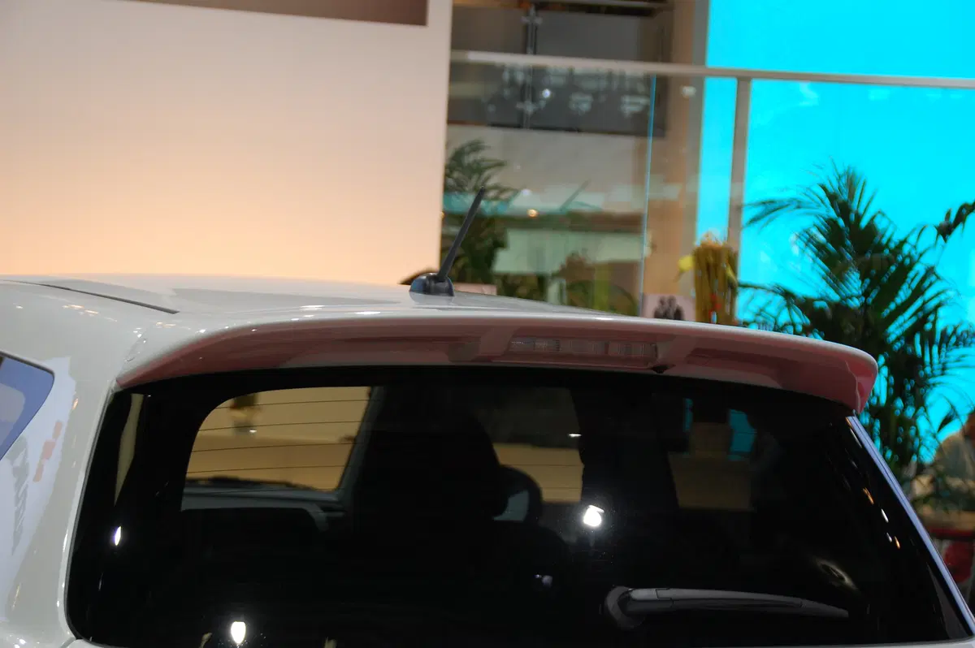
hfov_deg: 27.0
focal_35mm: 75
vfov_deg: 18.2
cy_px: 324
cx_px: 488
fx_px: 2030
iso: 400
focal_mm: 50
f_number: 5
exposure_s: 1/100
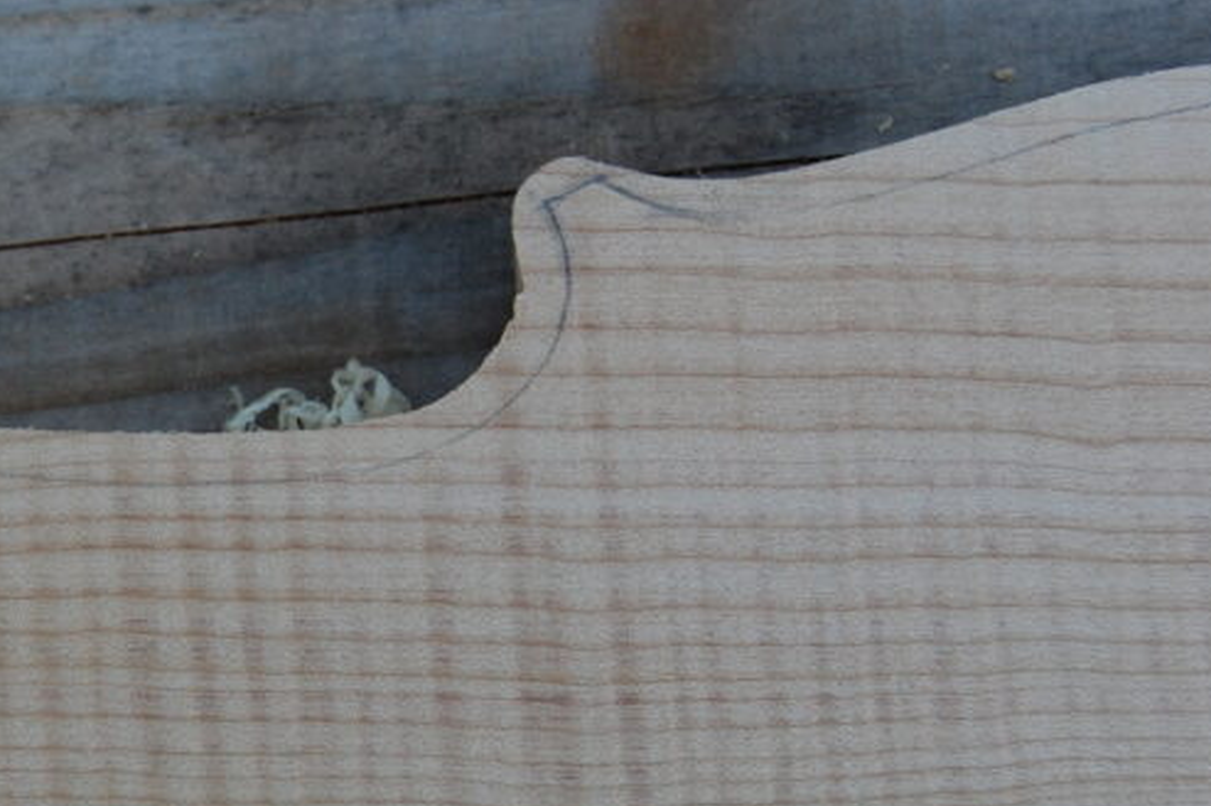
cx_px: 29
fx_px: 2723
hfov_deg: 24.1
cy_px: 520
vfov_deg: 16.8
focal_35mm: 81
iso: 360
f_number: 5.6
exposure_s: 1/125
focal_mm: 26
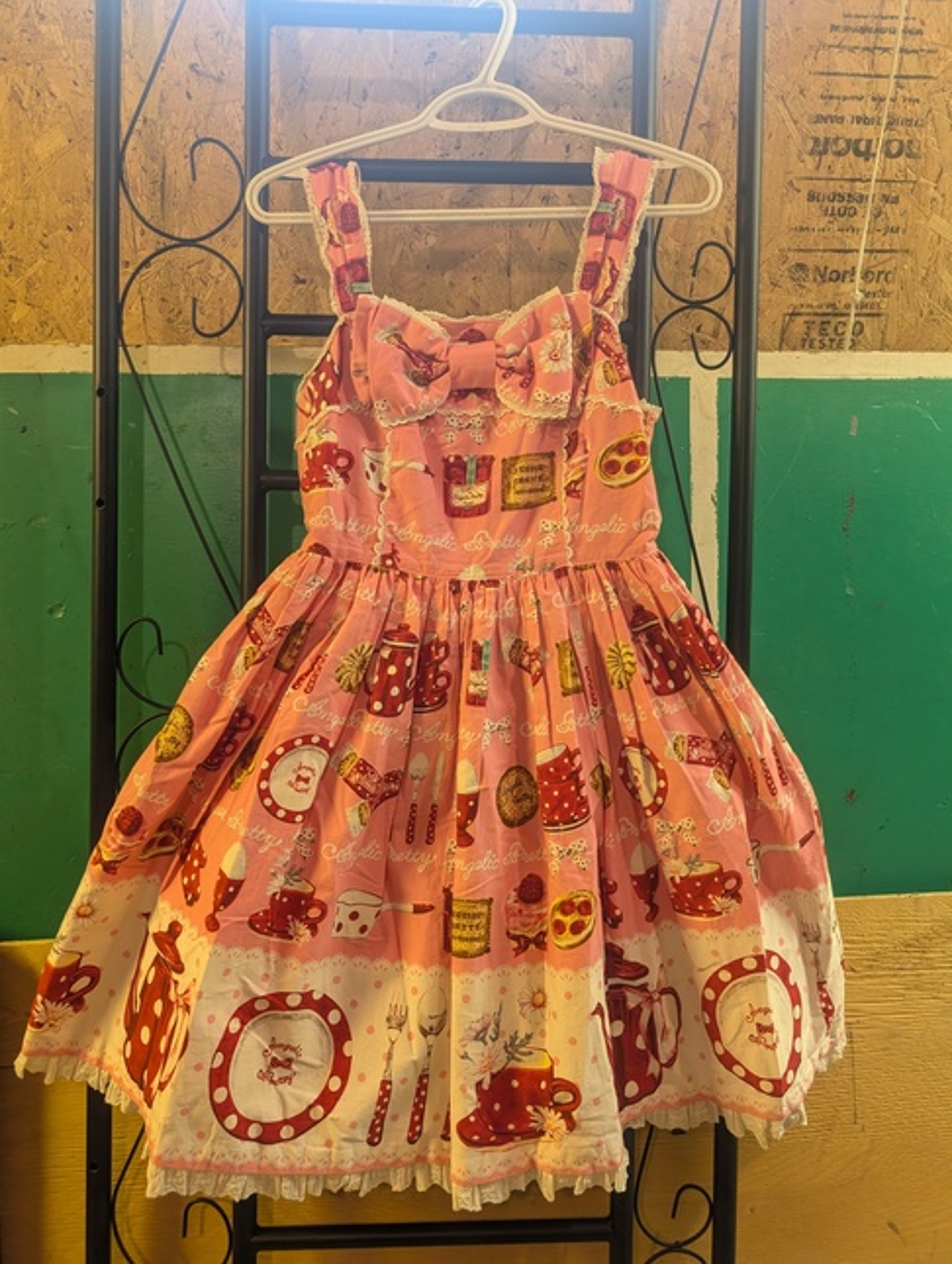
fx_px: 877
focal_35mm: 24
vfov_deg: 71.5
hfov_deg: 57.0
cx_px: 476
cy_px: 632
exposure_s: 1/120
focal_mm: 6.9
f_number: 1.68
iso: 344
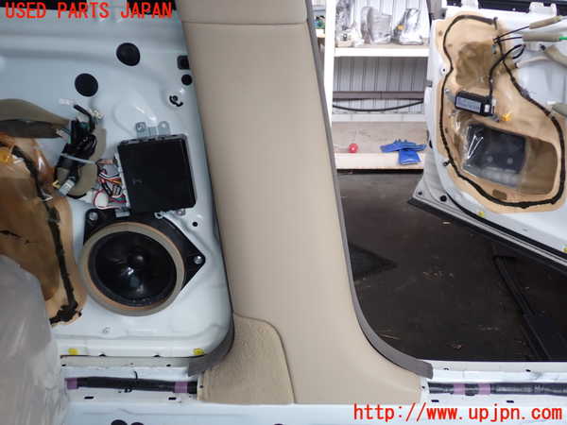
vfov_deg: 44.2
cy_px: 212
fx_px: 524
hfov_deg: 56.8
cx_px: 284
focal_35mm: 32
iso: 160
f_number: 2.4
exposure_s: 1/60
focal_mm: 5.79
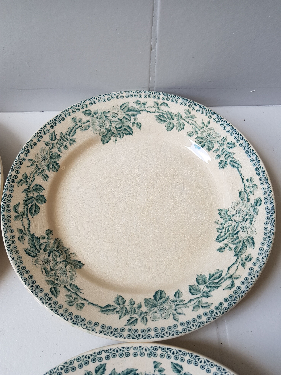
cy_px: 188
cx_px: 140
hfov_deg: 53.1
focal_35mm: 26
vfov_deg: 67.3
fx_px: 281
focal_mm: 4.2
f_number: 1.7
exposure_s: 1/100
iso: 50
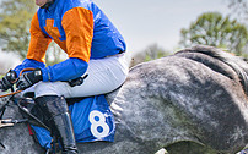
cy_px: 194
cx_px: 89
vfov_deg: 3.2
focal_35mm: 409
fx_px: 2763
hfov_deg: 5.1
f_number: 4
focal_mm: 98
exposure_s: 1/2500
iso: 200
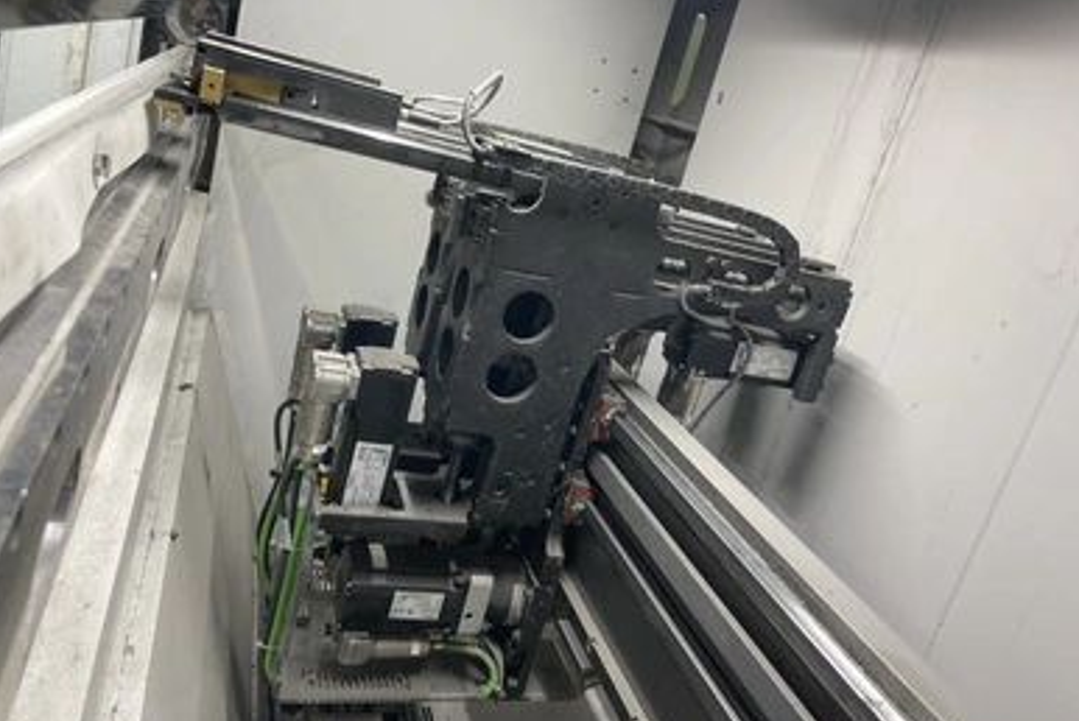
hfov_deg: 65.4
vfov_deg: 46.4
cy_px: 327
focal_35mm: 28
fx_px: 840
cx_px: 542
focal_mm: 4.2
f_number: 1.6
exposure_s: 1/60
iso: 64
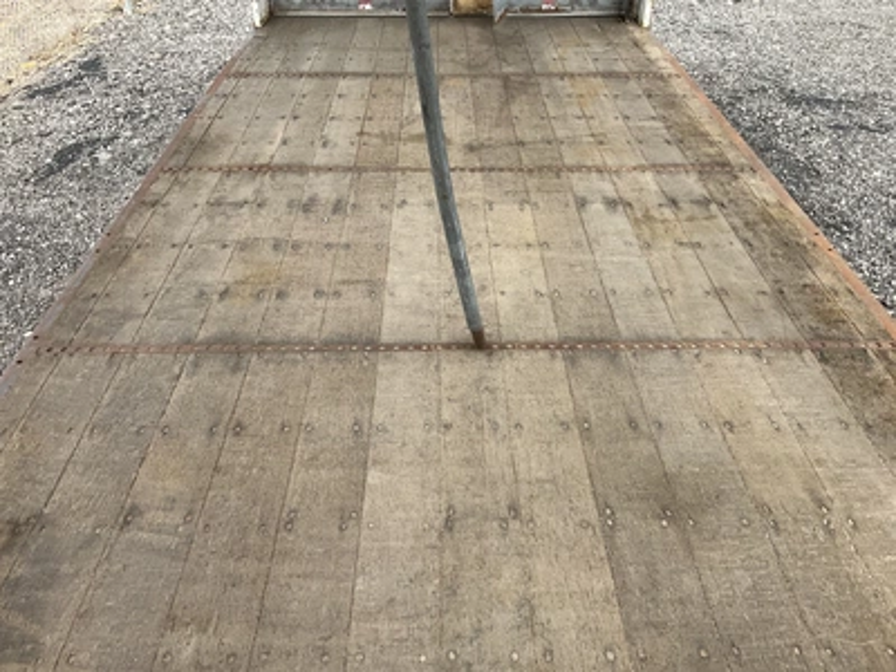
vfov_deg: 48.2
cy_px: 336
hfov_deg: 61.7
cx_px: 448
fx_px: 751
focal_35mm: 29
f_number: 1.8
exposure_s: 1/540
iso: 25
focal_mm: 3
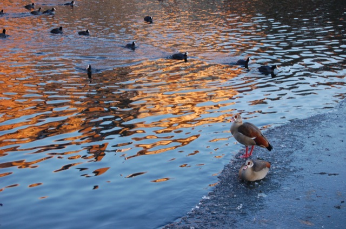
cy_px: 114
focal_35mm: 82
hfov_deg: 24.6
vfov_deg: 16.5
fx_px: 792
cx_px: 173
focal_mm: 55
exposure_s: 1/50
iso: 400
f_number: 5.6
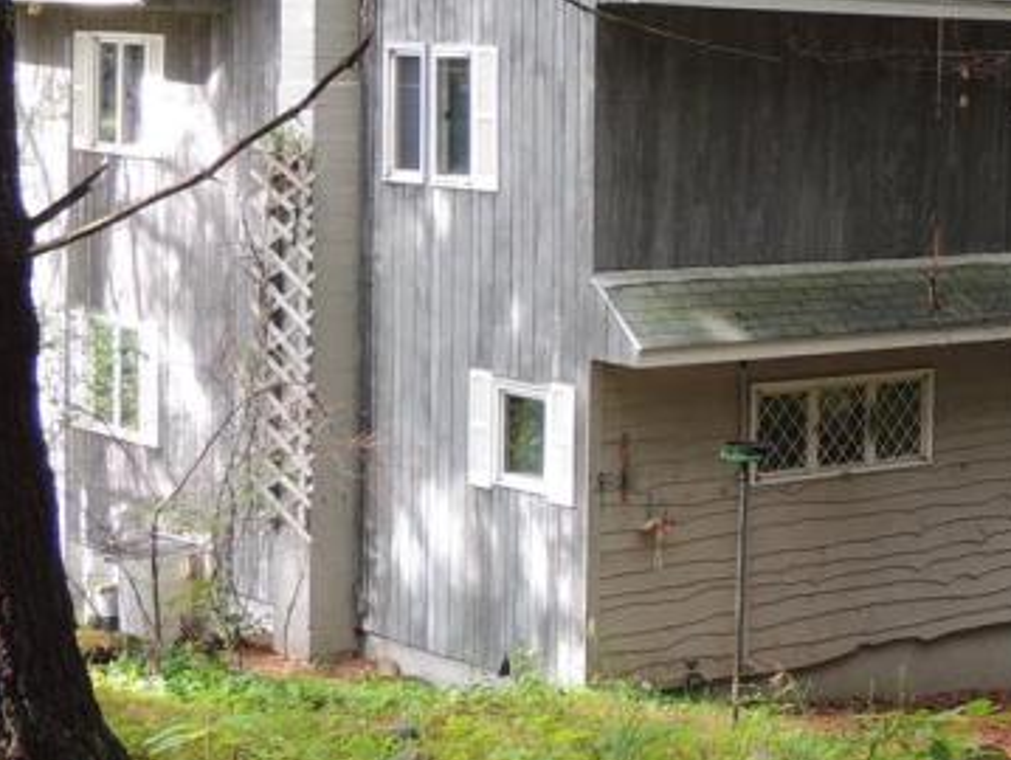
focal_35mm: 94
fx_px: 2748
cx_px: 1141
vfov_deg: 15.7
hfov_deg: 19.8
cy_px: 175
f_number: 3.2
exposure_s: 1/60
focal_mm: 5.8
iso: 100
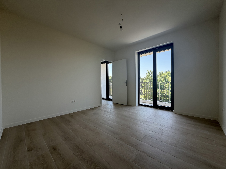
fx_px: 91
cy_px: 84
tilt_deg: -1.2
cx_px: 113
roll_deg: +1.3
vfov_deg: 85.7
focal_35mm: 14
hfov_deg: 102.1
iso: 64
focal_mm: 2.22
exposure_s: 1/121
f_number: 2.2
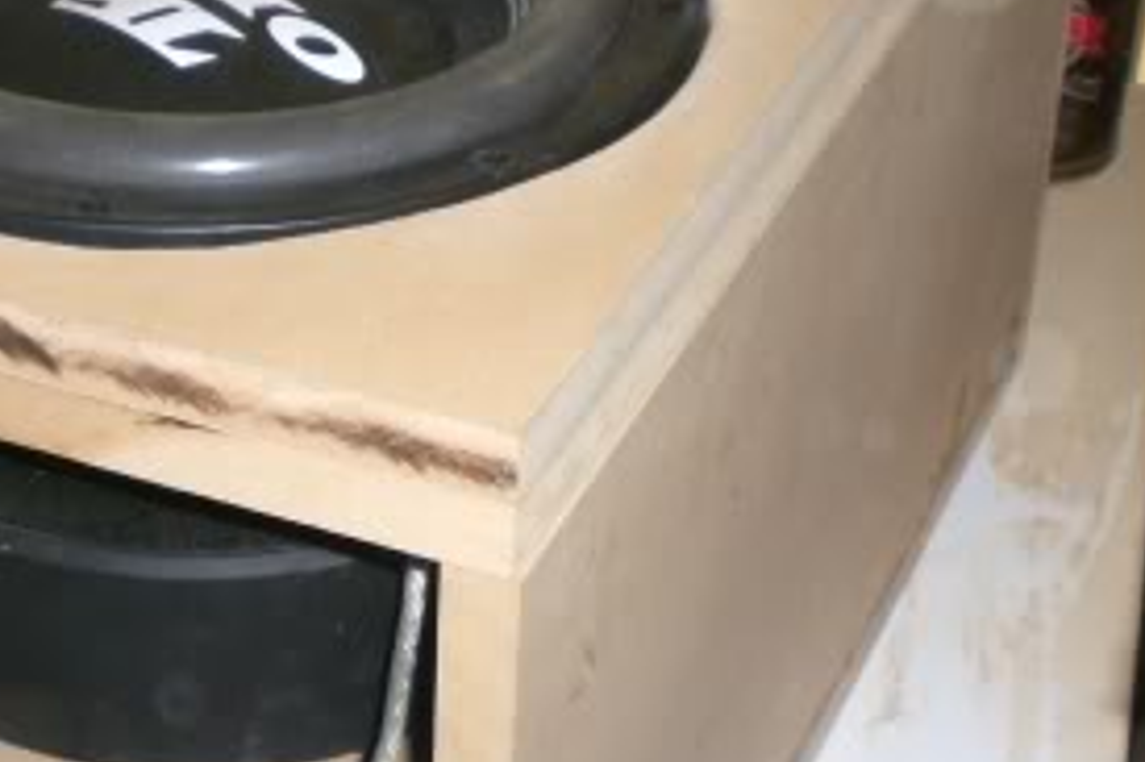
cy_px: 350
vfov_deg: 14.8
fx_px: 2924
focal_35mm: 92
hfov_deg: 22.1
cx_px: 396
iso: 100
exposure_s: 1/60
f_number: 3.1
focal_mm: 6.3
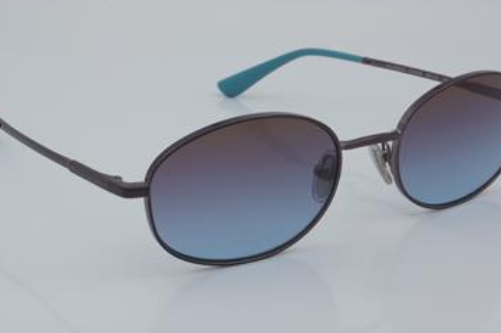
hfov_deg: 23.7
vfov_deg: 15.9
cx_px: 250
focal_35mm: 86
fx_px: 1196
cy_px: 155
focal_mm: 50
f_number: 32
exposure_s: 1/4
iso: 100
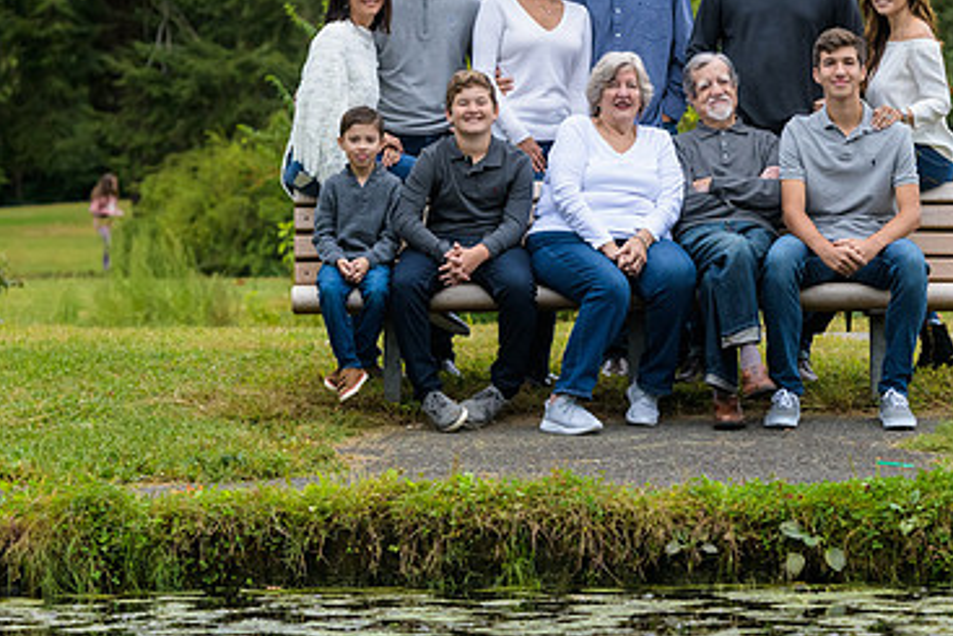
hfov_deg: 10.1
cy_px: 152
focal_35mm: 203
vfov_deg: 6.8
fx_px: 5376
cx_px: 612
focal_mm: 116
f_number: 5
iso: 800
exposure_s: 1/500
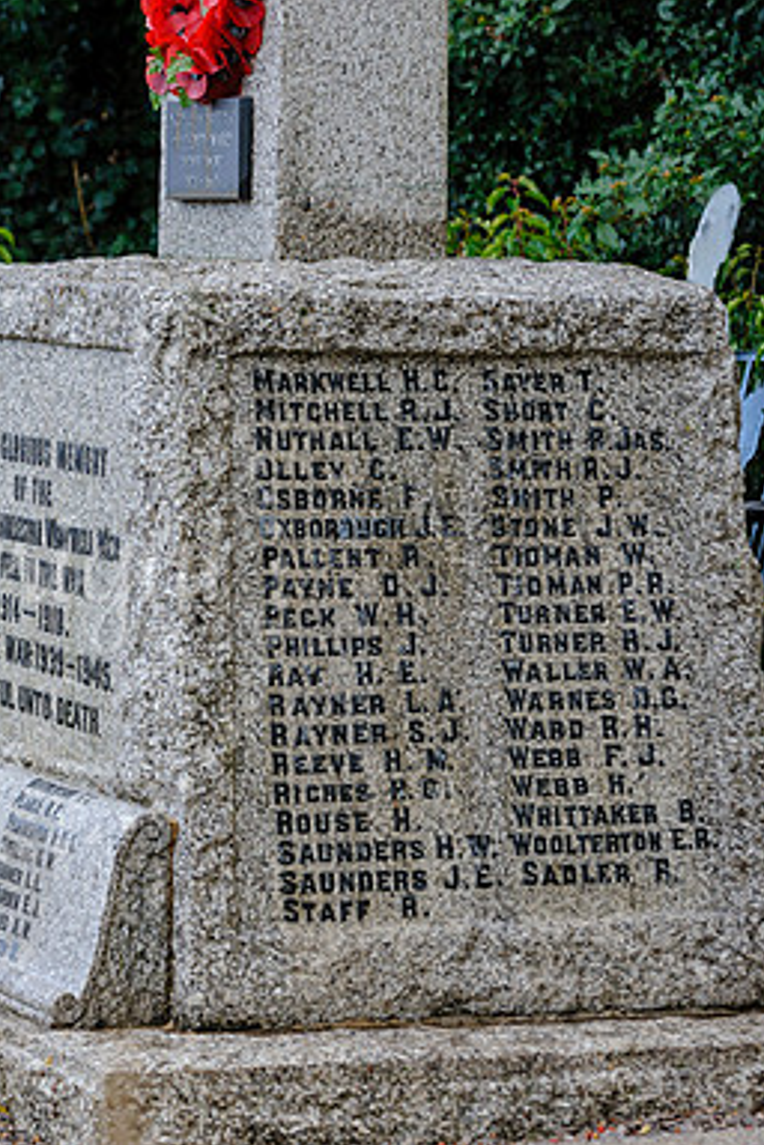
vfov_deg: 12.9
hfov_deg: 8.6
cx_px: 2
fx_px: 5061
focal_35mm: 159
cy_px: 572
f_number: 5.6
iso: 400
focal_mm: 105
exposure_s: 1/180
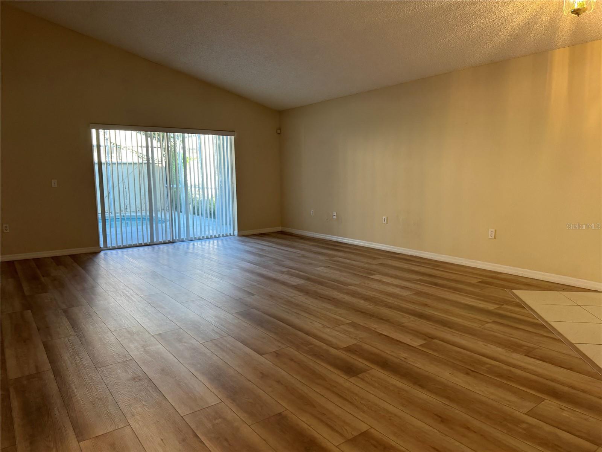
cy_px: 226
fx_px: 417
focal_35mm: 24
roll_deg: -1.0
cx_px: 301
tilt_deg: -5.4
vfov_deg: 56.8
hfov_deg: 71.6
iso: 160
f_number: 1.78
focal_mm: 6.76
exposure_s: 1/120
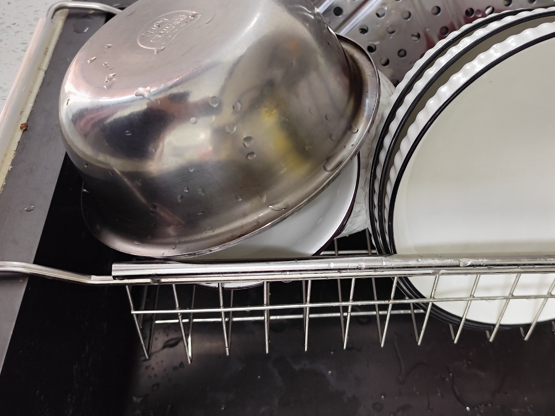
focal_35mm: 40
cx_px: 387
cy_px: 165
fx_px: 641
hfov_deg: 45.8
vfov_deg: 35.8
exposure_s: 1/20
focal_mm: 6.14
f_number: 1.65
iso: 1000
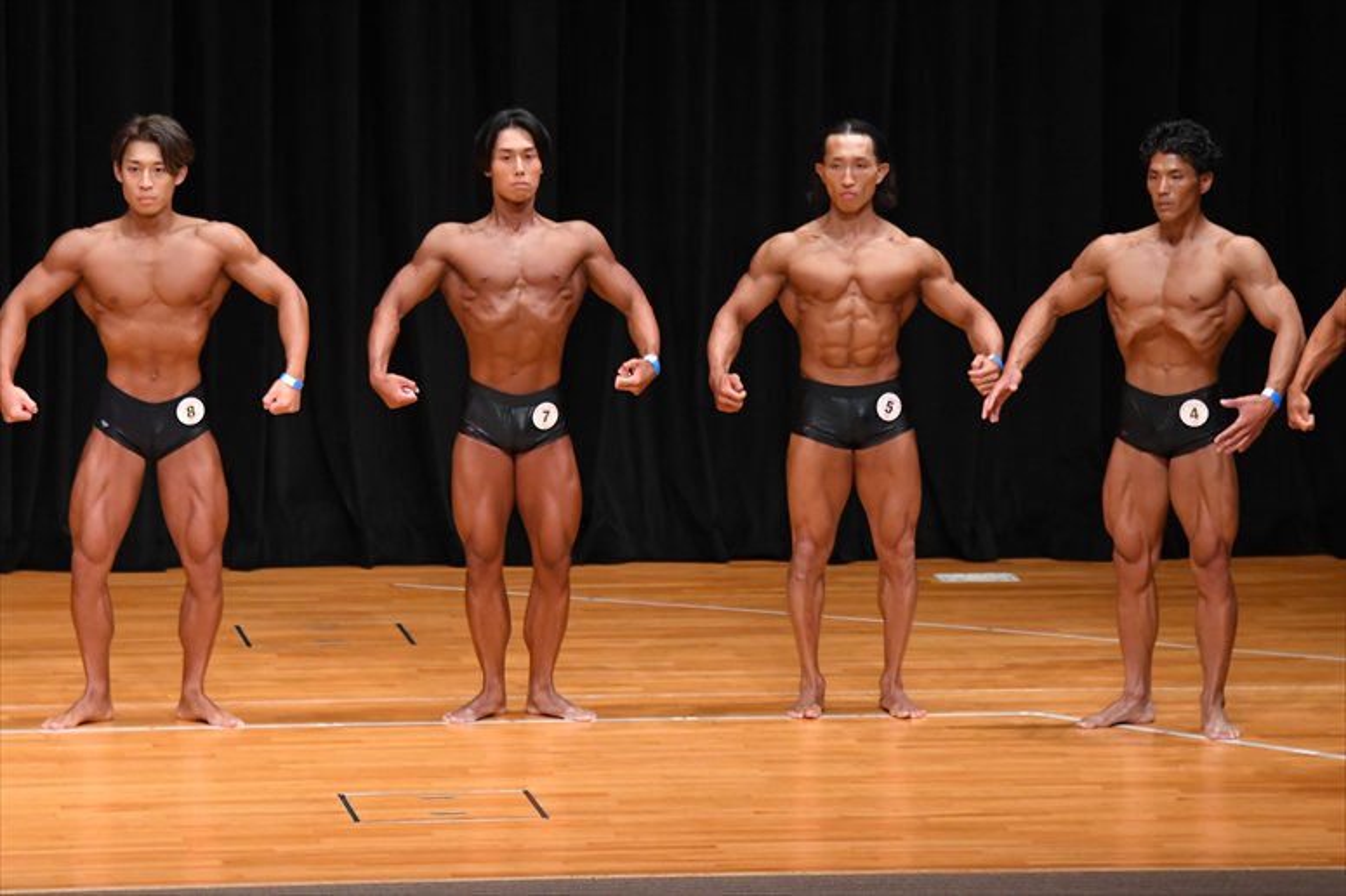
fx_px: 8409
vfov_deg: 6.1
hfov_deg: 9.2
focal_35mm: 225
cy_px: 448
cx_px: 673
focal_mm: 150
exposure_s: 1/400
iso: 4000
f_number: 5.6
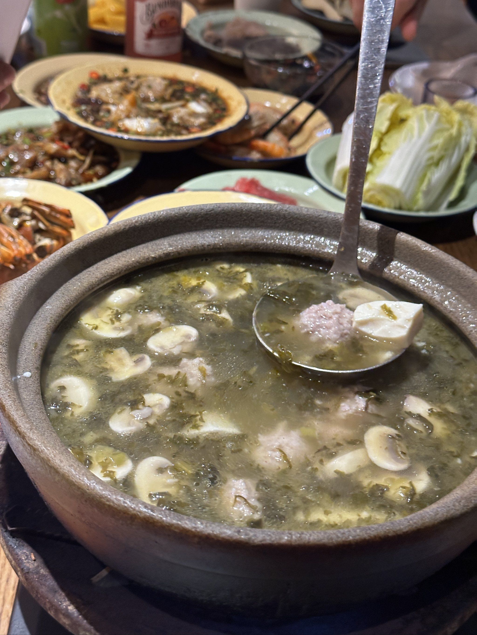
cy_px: 318
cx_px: 238
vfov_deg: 39.7
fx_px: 882
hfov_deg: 30.3
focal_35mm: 48
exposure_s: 1/33
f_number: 1.78
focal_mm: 6.86
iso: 400
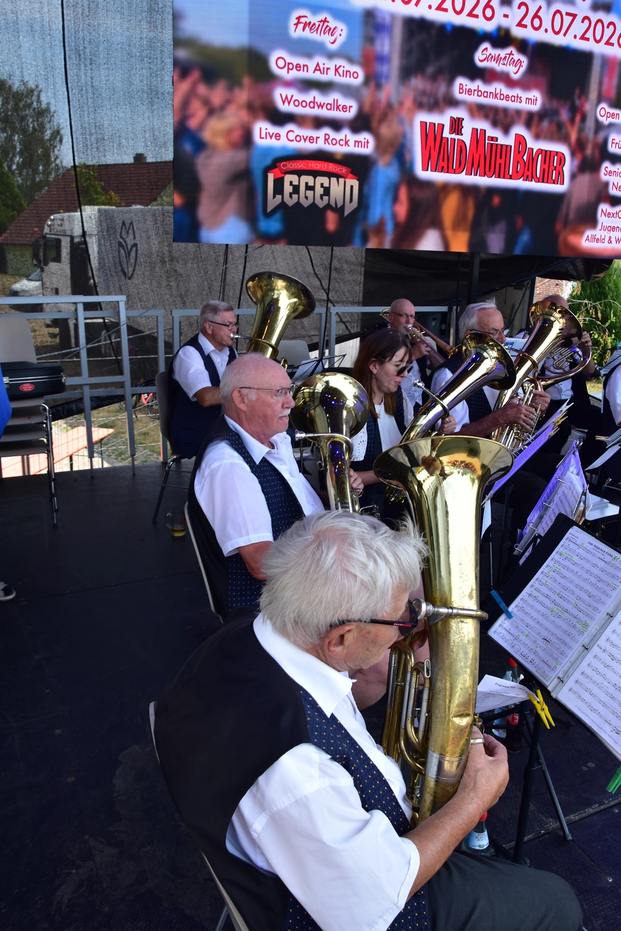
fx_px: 815
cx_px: 310
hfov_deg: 41.7
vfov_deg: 59.5
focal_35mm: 32
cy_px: 466
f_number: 7.1
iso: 200
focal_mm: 21
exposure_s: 1/200
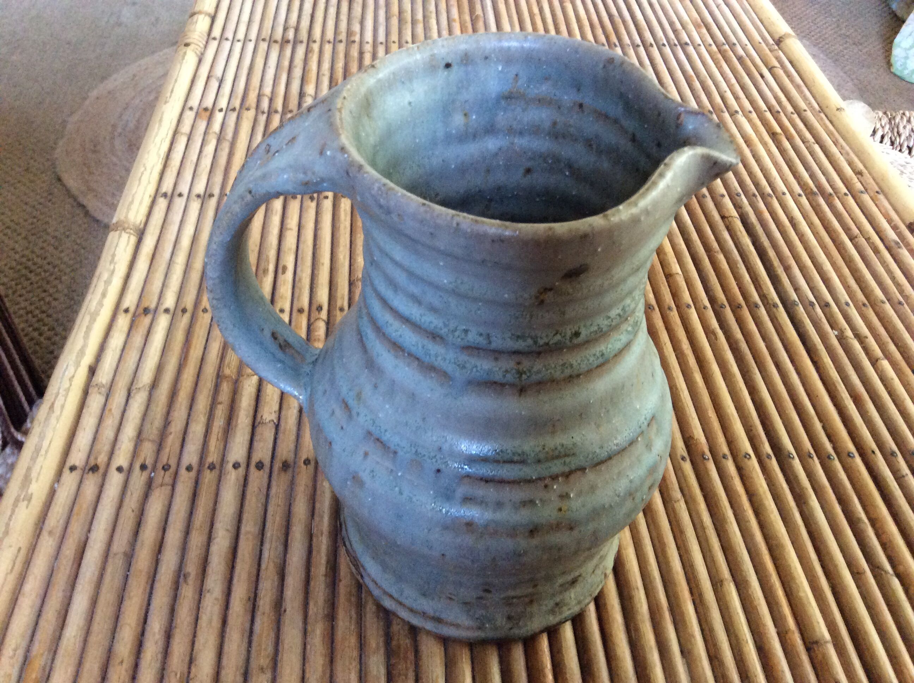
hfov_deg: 56.9
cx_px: 457
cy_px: 342
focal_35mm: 32
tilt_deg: -44.8
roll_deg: +0.0
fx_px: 844
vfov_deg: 44.1
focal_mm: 3.3
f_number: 2.4
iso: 250
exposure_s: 1/25
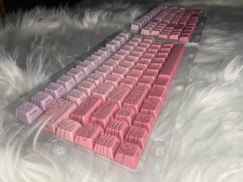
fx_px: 183
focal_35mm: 26
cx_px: 122
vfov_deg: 53.1
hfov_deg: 67.3
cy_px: 91
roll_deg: +0.2
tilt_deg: -36.3
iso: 125
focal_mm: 4.25
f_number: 1.8
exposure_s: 1/71
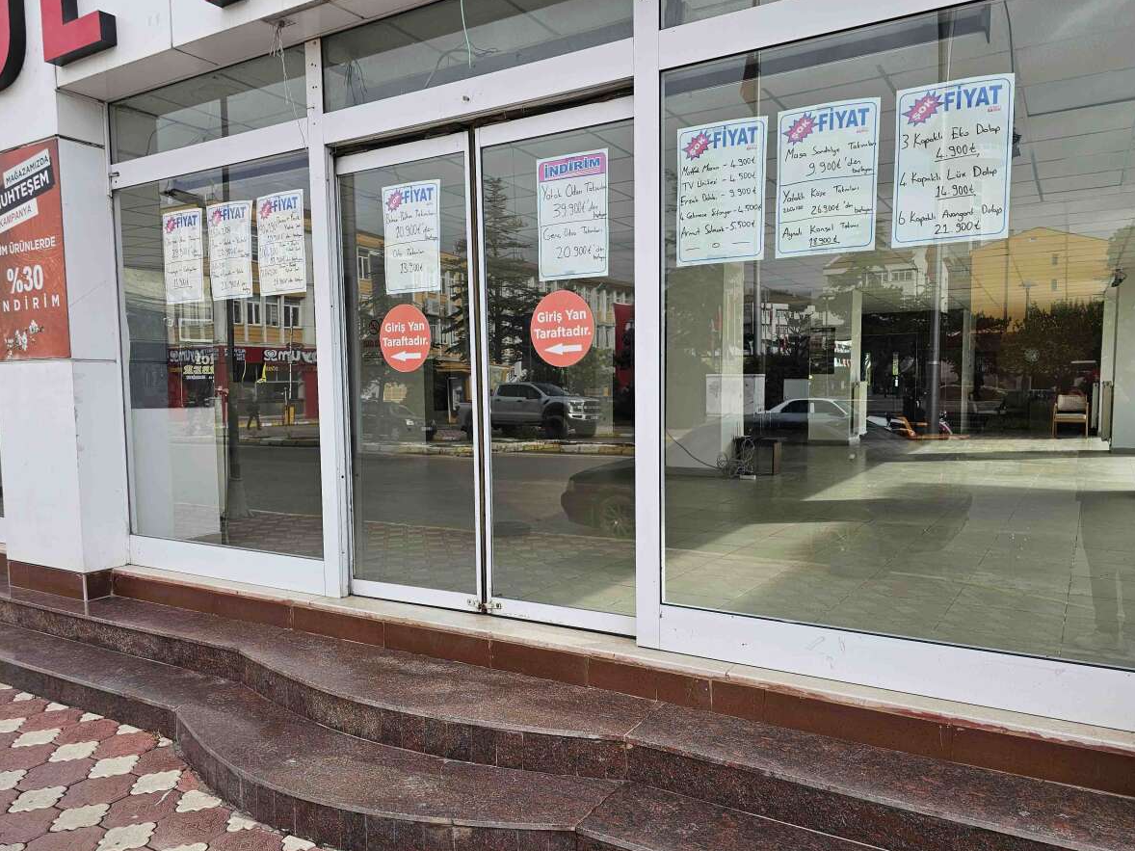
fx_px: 820
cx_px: 599
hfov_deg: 69.3
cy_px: 458
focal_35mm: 25
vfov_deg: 54.8
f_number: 1.7
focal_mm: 6.3
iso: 16
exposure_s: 1/476
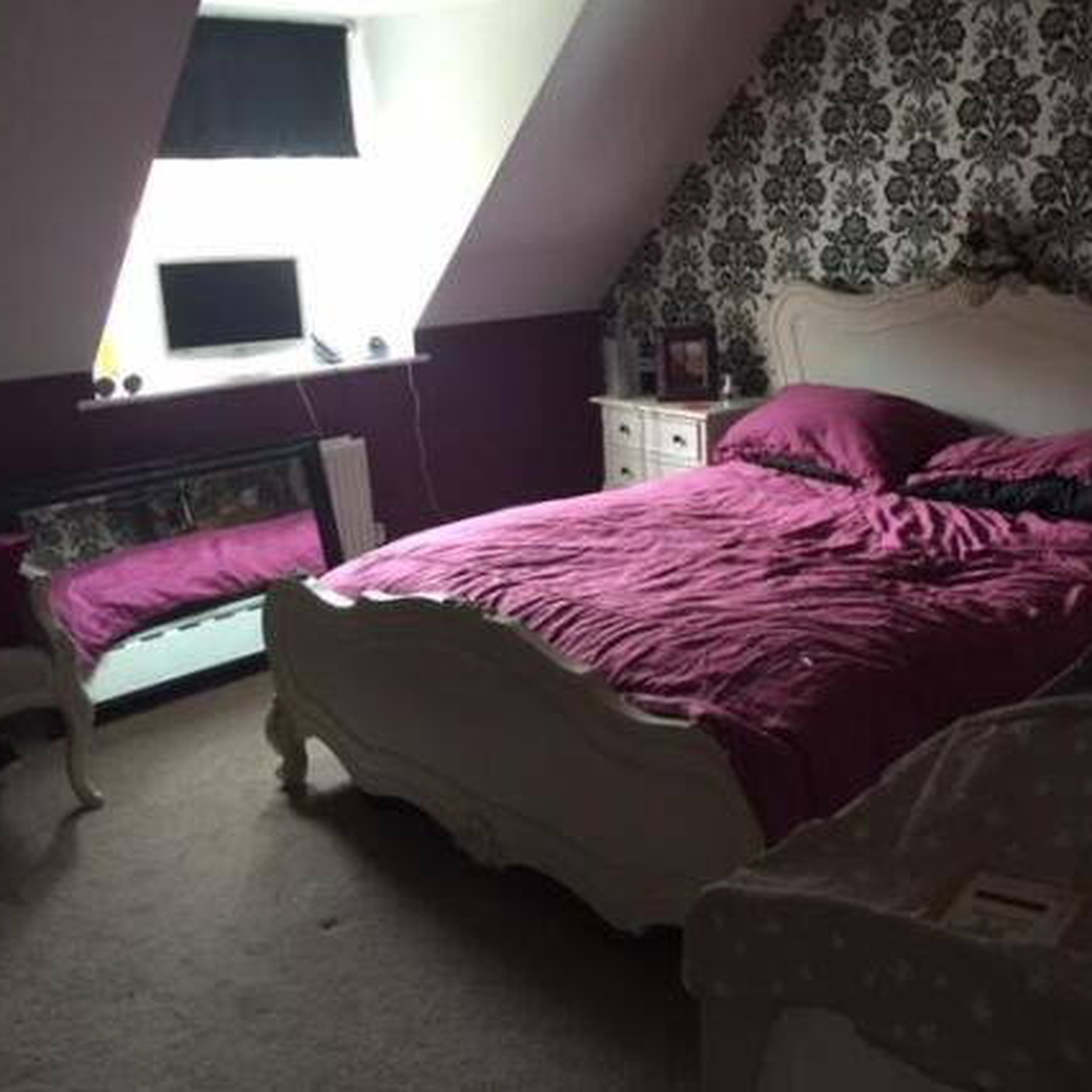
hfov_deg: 46.6
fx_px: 1249
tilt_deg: -17.1
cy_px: 536
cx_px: 715
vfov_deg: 47.2
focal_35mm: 35
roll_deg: +0.4
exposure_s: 1/17
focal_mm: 4.15
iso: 160
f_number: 2.2
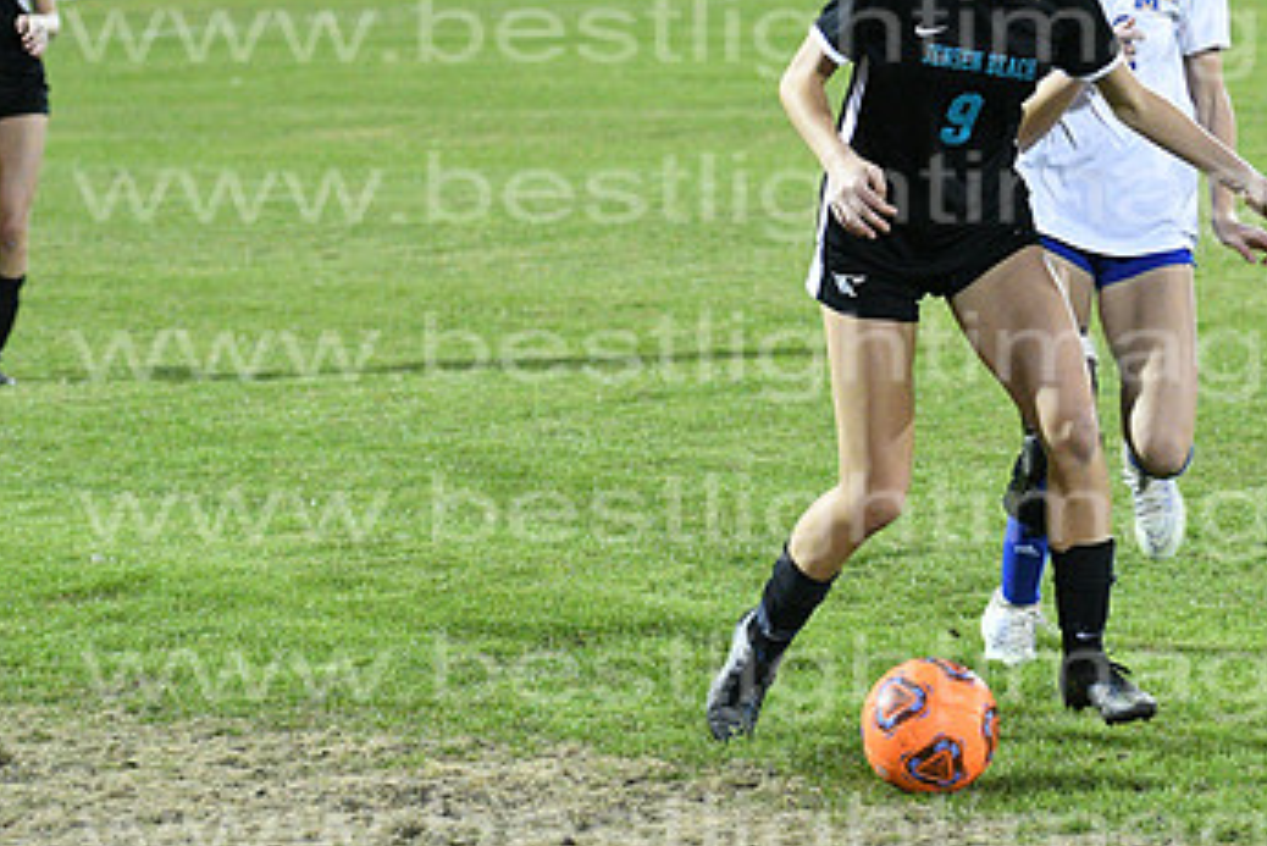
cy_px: 277
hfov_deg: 11.7
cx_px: 908
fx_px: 6196
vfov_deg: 7.8
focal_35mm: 176
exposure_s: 1/800
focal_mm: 70
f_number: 2.8
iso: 8000
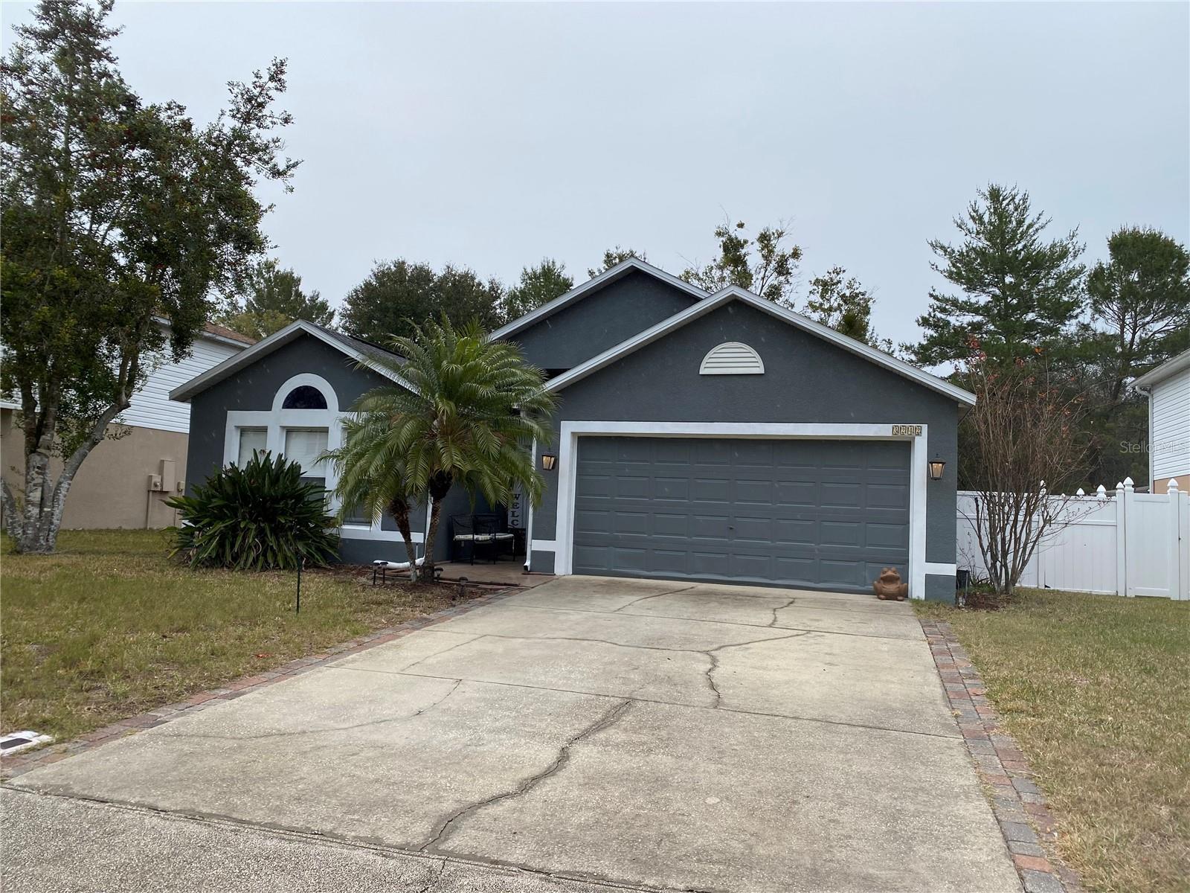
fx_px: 894
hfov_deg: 67.3
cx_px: 595
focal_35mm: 26
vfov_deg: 53.1
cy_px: 446
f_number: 1.8
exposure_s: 1/839
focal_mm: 4.25
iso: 32
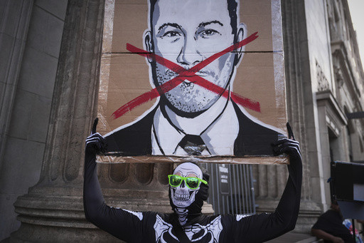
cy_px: 122
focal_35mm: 29
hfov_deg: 63.7
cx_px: 182
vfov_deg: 44.9
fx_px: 293
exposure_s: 1/2000
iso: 500
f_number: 2.8
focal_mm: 29
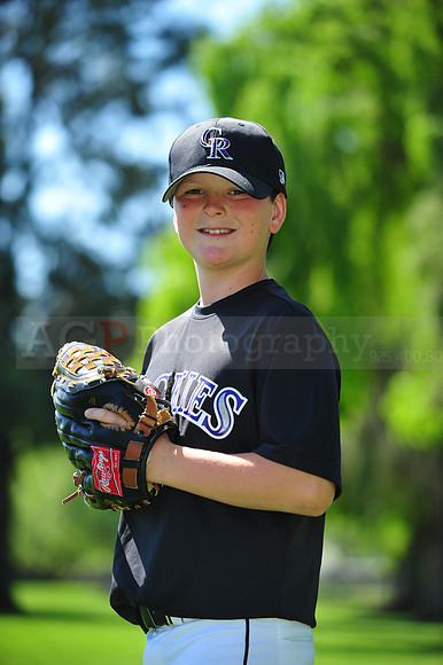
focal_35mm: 130
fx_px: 2402
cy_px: 332
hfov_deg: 10.5
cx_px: 222
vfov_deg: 15.8
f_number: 4
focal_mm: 130
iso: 200
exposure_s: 1/640
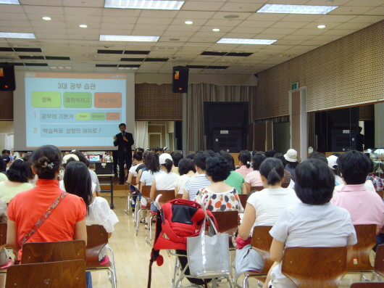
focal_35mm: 60
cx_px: 192
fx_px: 665
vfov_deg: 24.4
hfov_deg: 32.2
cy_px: 144
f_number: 3.9
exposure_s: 1/15
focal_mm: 10.2
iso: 200
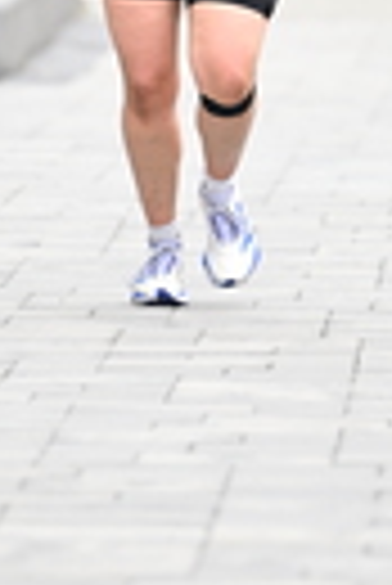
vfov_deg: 2.4
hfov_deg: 1.6
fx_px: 13813
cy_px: -63
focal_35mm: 848
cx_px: 151
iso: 640
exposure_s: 1/1600
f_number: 2.8
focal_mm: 200
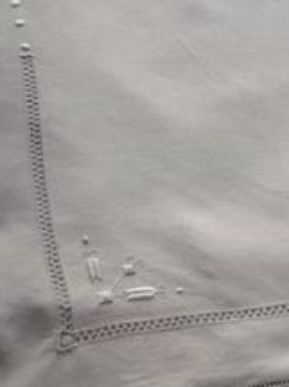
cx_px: 429
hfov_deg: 12.4
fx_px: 1270
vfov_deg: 17.2
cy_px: 126
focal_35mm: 114
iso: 400
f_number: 2.8
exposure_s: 1/800
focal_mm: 5.8
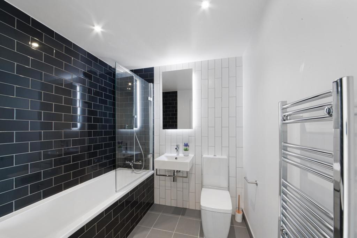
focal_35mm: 13
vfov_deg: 85.4
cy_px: 119
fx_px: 129
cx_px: 178
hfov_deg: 108.3
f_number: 16
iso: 100
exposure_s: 4
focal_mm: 13
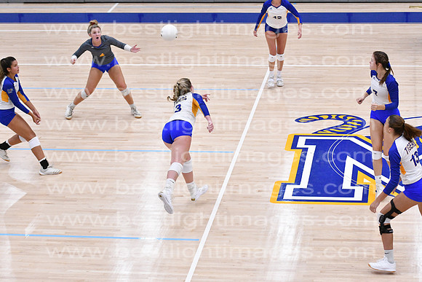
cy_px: 141
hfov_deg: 19.5
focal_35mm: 105
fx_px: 1231
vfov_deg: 13.0
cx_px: 211
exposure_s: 1/1000
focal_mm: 70
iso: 6400
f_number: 3.2
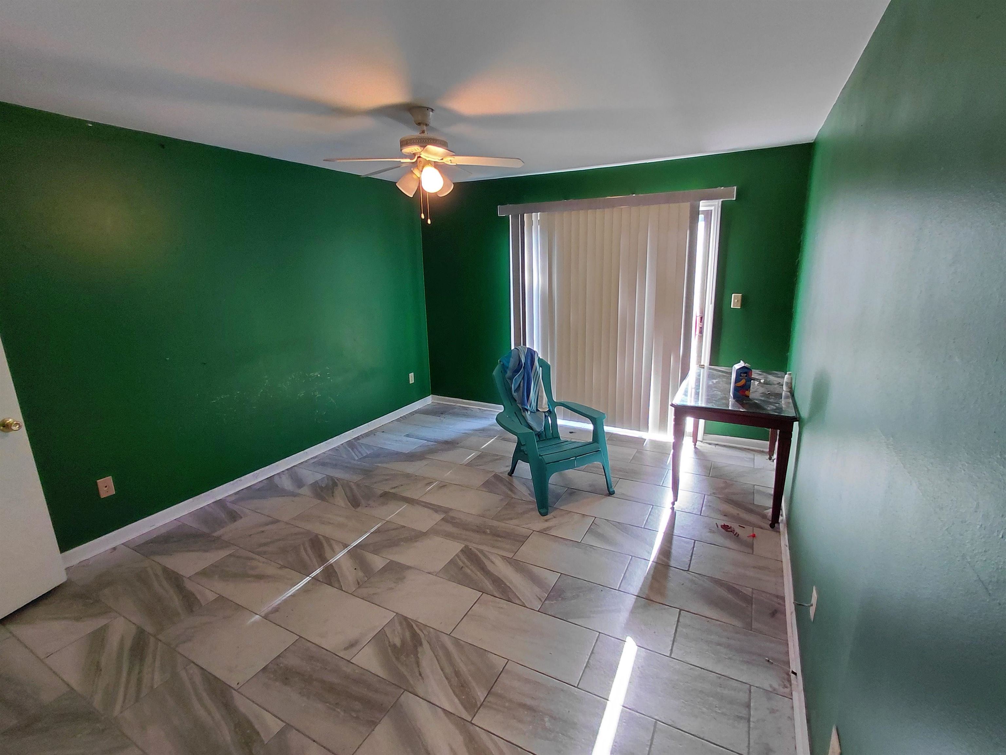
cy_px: 378
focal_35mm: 16
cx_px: 503
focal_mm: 1.64
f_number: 2.2
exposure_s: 1/60
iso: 200
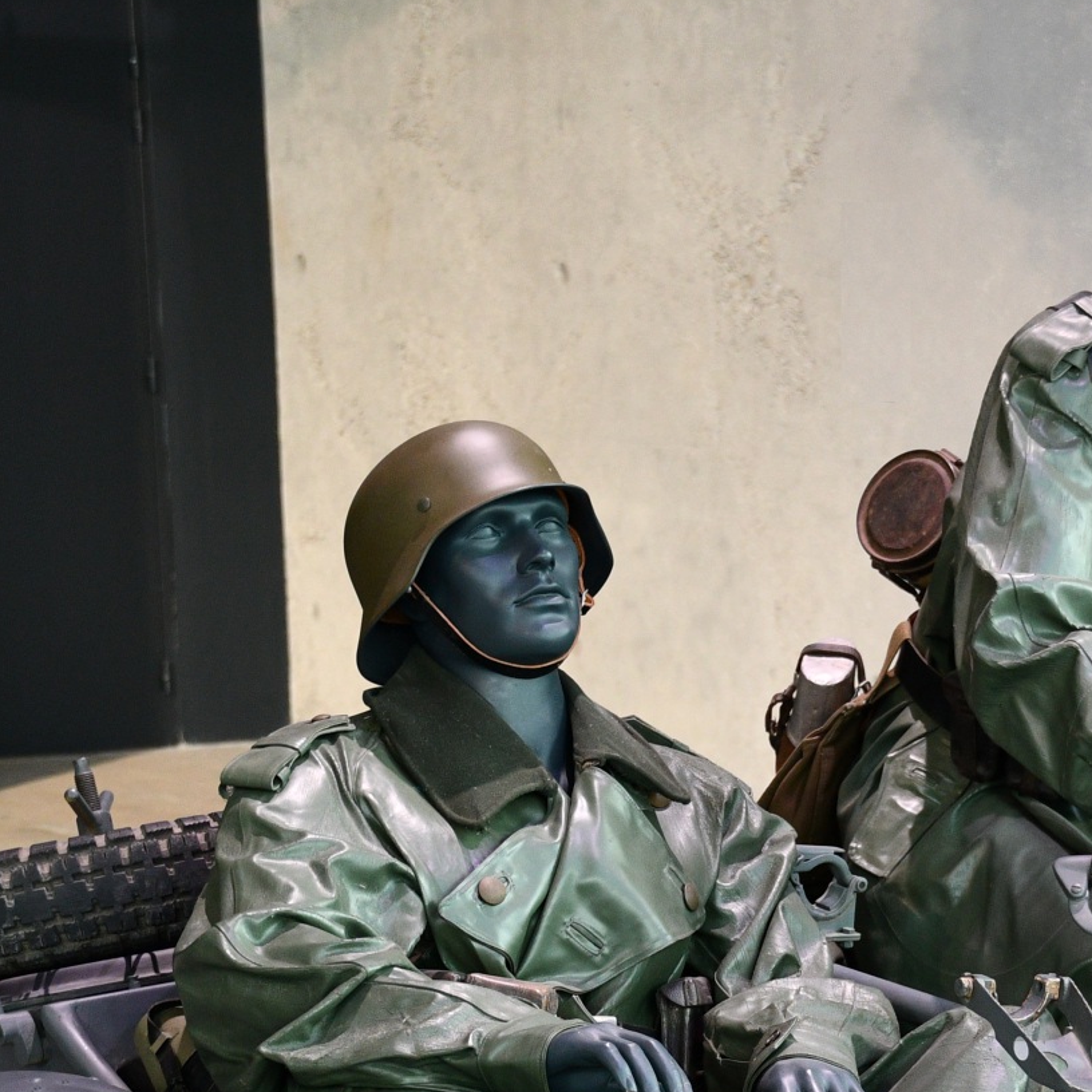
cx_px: 1084
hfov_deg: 14.3
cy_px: 1042
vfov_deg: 14.3
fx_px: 4283
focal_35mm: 120
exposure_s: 1/40
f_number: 3.2
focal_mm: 32
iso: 640
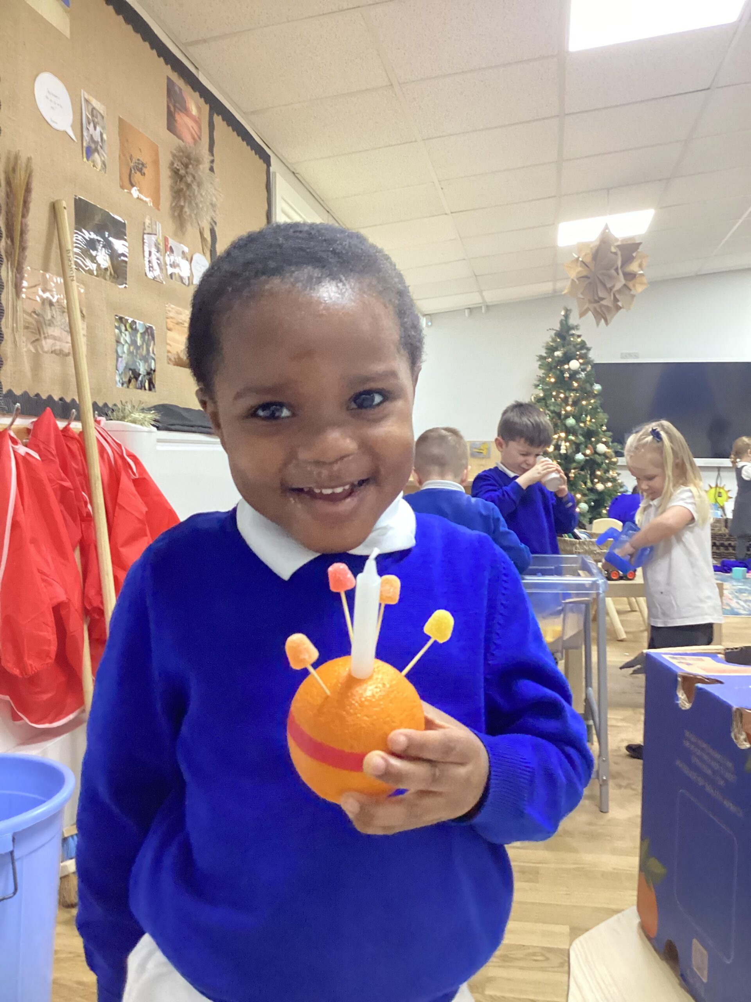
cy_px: 501
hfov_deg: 45.4
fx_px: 897
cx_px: 376
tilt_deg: -3.8
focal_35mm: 31
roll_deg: +0.1
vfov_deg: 58.4
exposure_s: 1/50
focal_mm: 3.3
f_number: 2.4
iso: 320
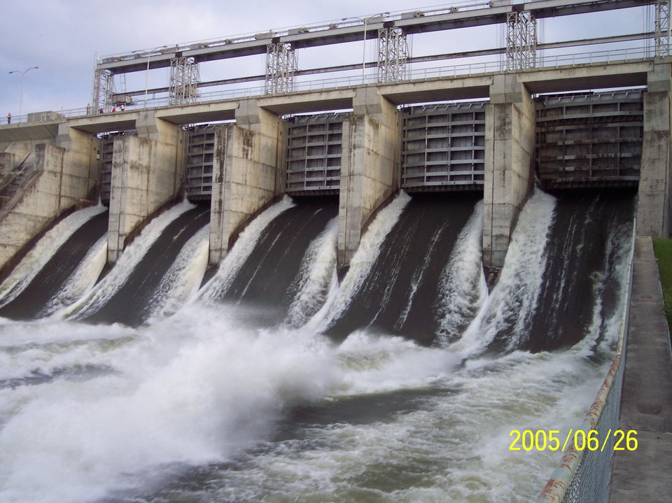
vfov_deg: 37.7
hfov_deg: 49.0
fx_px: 737
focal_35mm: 38
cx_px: 336
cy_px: 252
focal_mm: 8
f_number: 2.8
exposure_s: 1/250
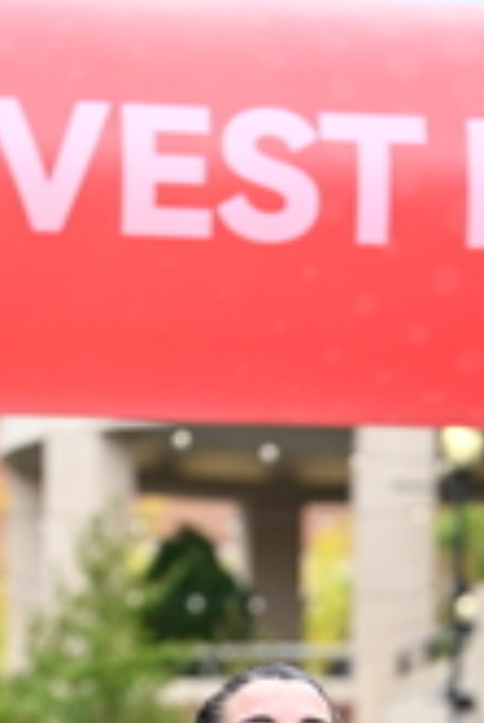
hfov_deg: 5.7
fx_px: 4870
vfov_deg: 8.4
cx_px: 303
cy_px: 963
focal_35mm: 242
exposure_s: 1/2000
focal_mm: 73
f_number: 2.8
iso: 640
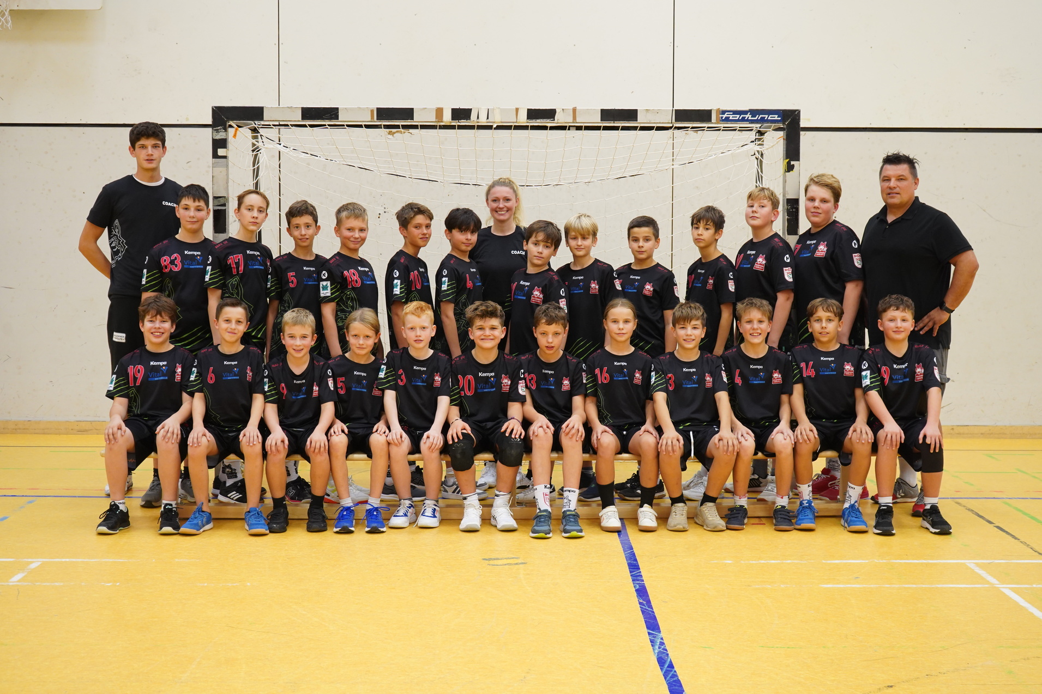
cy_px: 347
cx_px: 521
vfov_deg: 26.0
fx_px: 1505
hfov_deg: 38.2
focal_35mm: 52
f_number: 6.3
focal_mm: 52
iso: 2500
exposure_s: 1/125
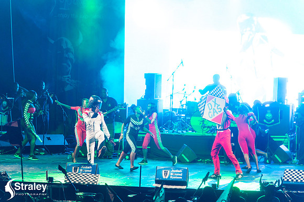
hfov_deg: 7.4
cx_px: 152
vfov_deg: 4.9
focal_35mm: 280
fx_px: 2363
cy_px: 101
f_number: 5.6
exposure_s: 1/200
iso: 3200
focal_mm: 280
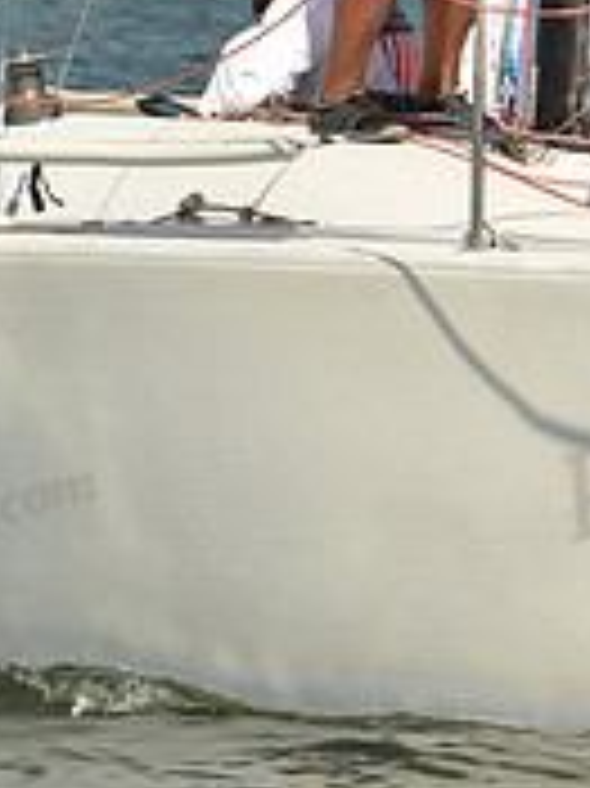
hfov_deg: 2.3
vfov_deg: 3.1
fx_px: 14517
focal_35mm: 638
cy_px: -203
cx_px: 331
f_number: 10
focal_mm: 200
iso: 320
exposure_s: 1/1000
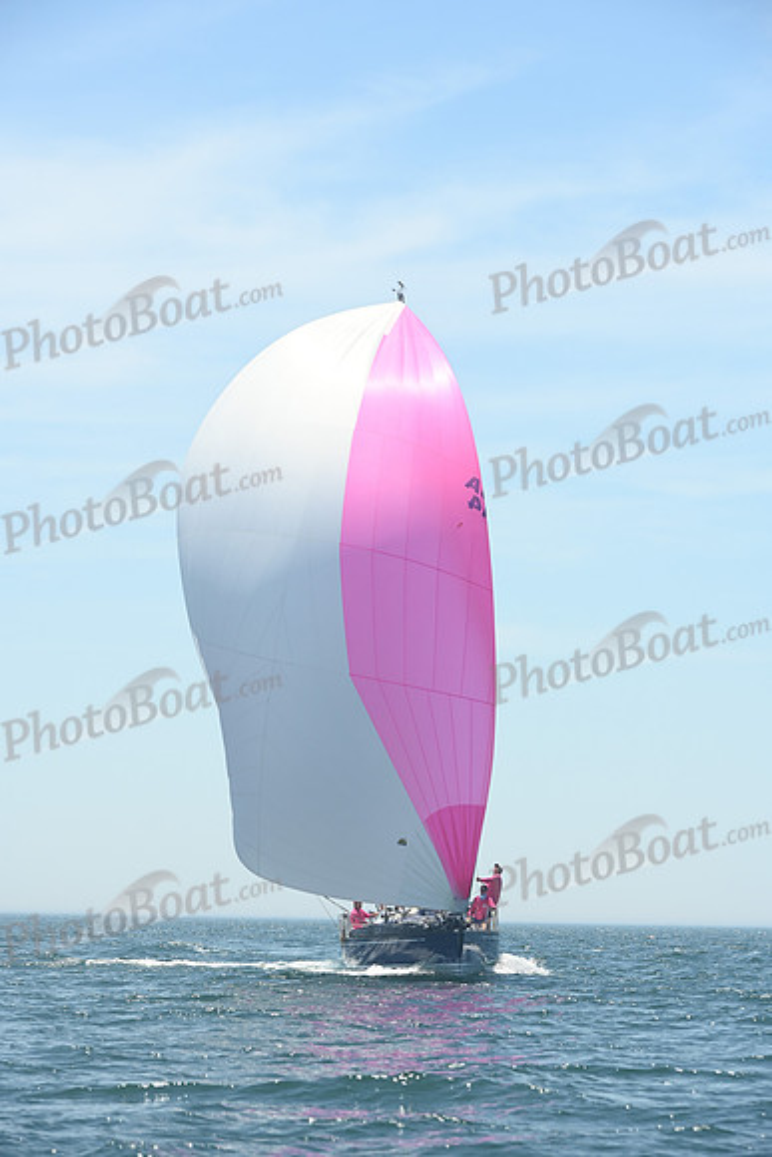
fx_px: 3922
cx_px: 386
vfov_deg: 16.8
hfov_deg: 11.2
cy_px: 578
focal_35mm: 122
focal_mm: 122
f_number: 8
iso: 320
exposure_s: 1/1000
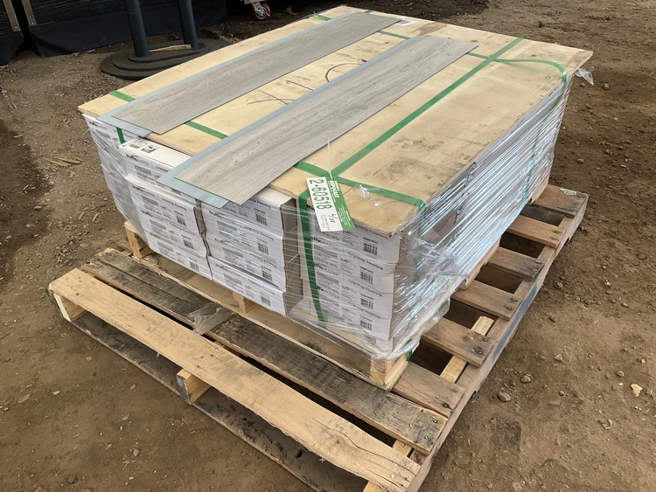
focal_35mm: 29
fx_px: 550
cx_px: 328
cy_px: 246
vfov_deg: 48.3
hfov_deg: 61.6
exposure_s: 1/144
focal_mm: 3
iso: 20
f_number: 1.8
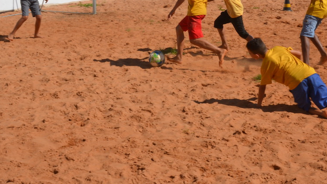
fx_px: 526
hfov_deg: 34.3
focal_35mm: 61
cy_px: 48
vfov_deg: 19.7
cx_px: 203
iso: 800
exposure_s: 1/250
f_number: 25
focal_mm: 29
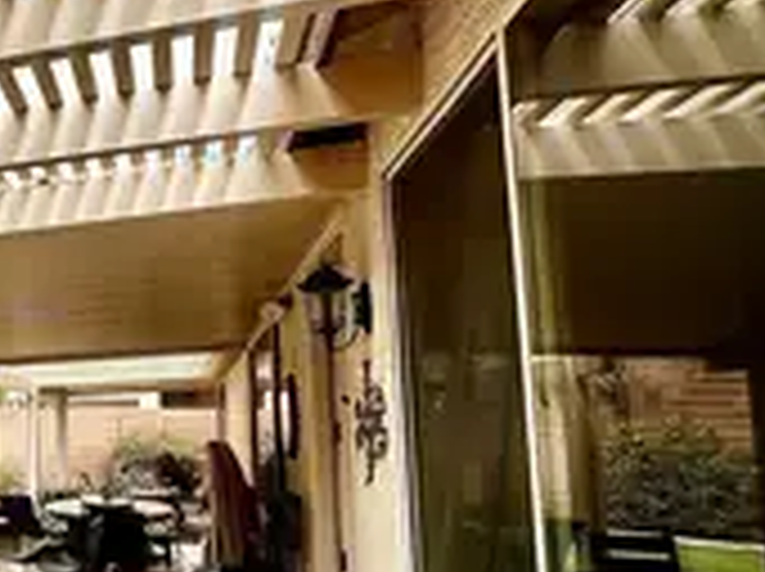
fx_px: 728
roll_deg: -1.1
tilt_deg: +8.1
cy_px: 356
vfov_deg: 42.5
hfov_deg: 43.1
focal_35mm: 33
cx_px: -76
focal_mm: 2.22
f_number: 2.2
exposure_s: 1/790
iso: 40
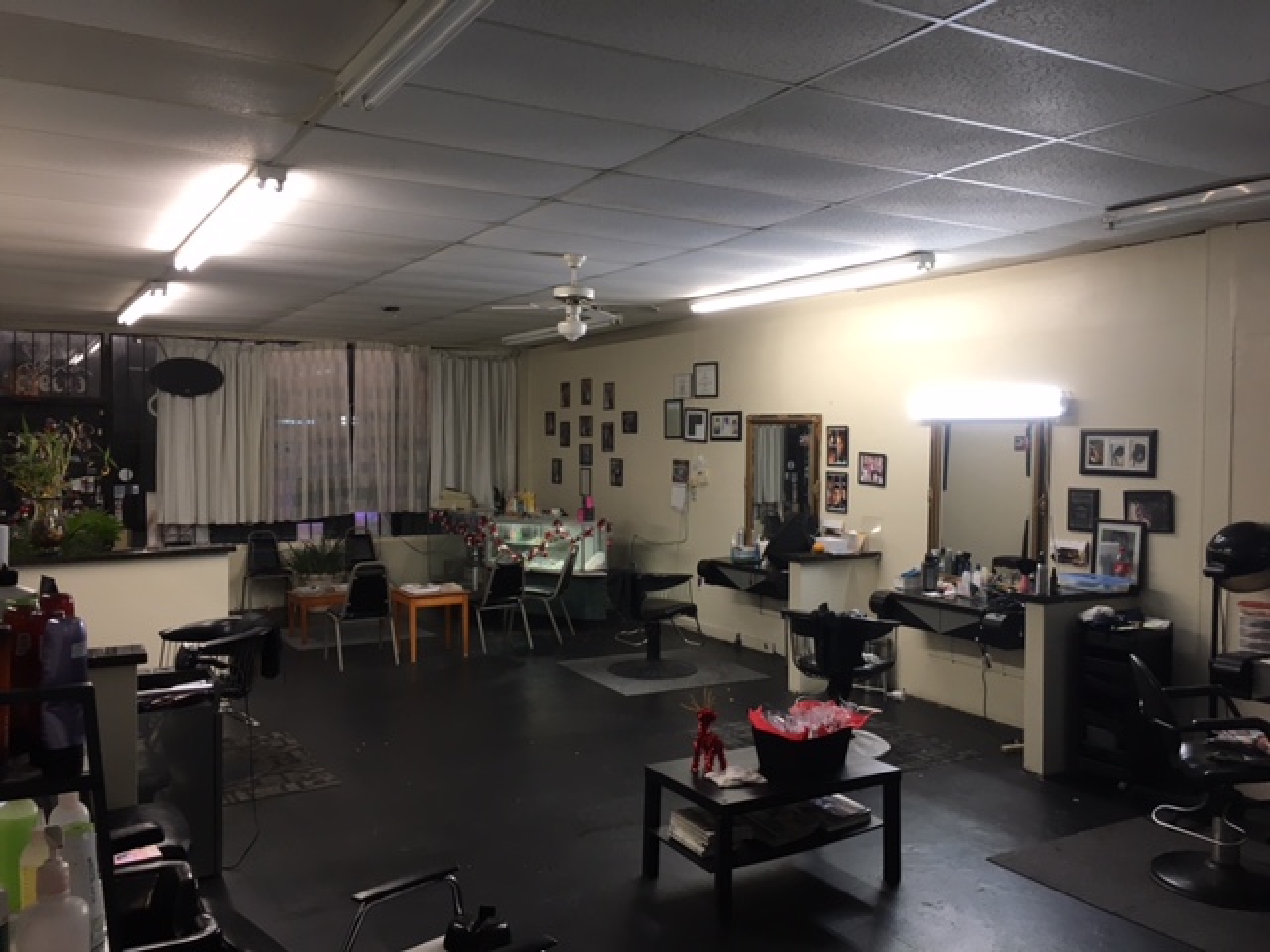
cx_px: 635
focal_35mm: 29
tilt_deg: -1.6
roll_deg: -0.5
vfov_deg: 48.2
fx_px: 1064
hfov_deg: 61.7
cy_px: 476
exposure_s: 1/30
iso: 50
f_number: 2.2
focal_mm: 4.15
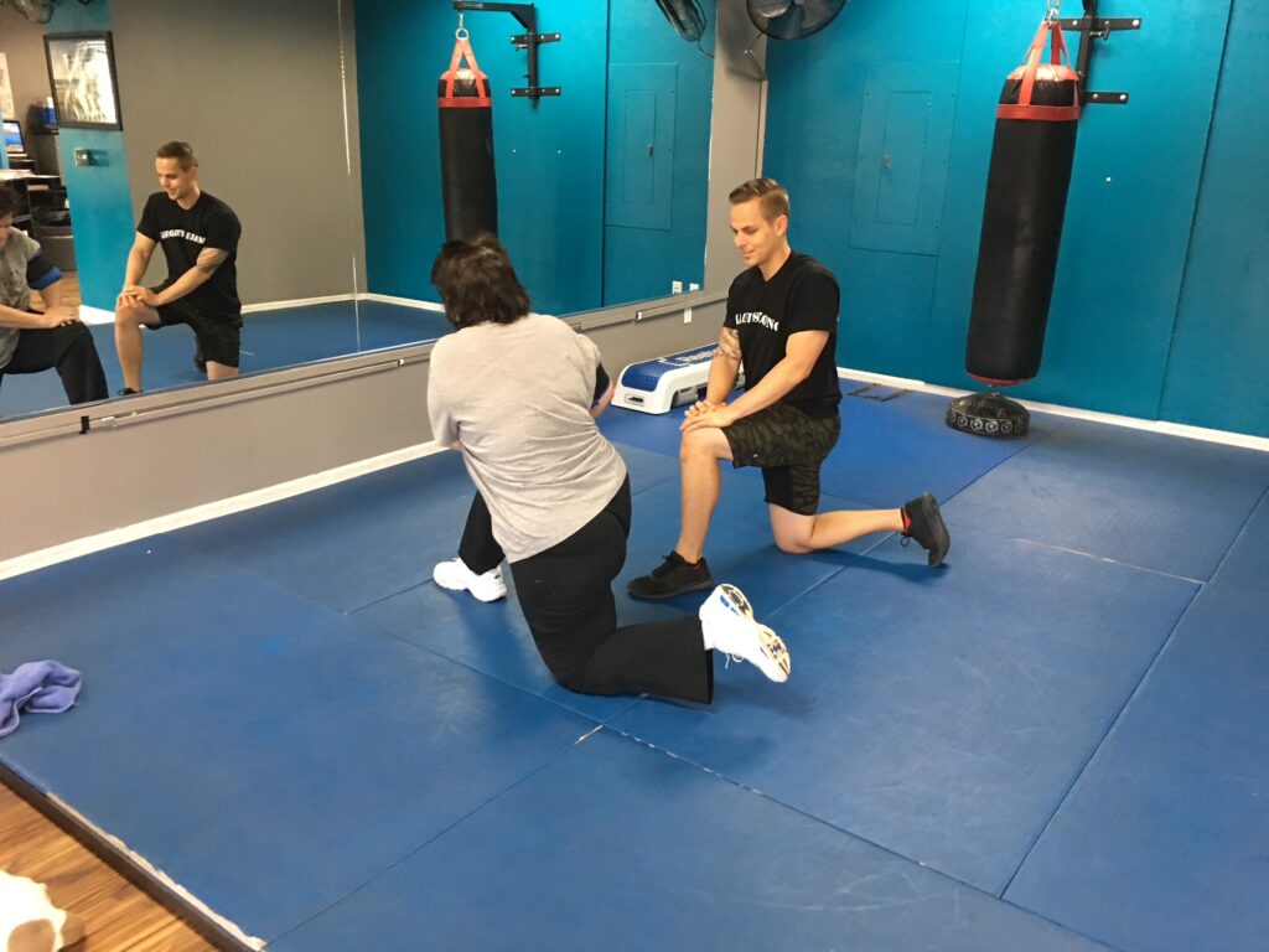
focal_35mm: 29
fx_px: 1063
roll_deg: -0.3
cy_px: 476
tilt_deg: -14.7
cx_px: 634
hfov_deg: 61.7
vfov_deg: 48.2
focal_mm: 4.15
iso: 80
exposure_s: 1/10
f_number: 2.2
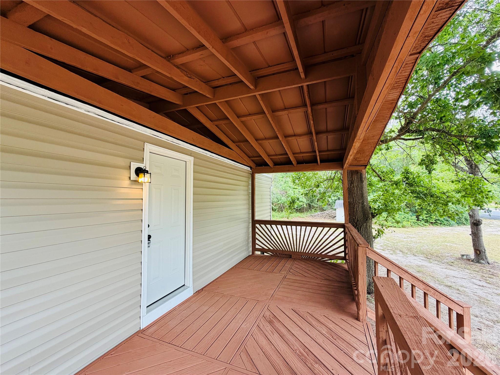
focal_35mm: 14
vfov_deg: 85.7
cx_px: 250
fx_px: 202
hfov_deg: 102.1
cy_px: 188
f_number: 2.2
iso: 100
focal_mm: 2.22
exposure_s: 1/121
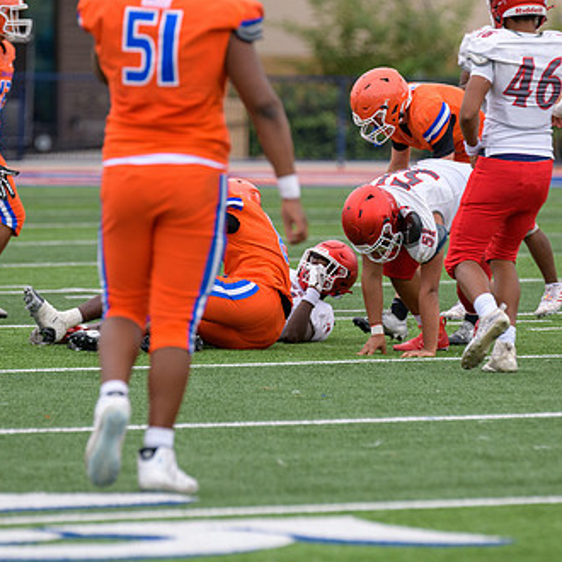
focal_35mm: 403
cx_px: 284
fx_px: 7402
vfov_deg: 4.3
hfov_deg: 4.3
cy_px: 246
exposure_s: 1/800
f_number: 3.5
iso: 720
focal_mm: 270
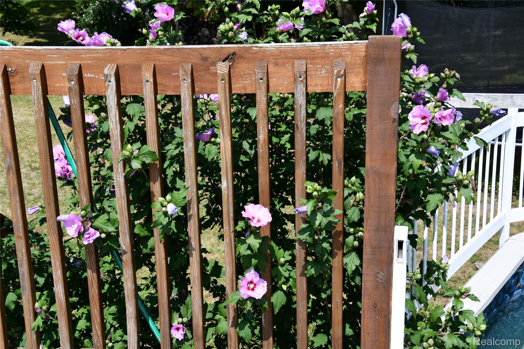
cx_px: 262
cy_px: 174
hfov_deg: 43.6
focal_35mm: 45
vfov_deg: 29.9
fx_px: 655
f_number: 8
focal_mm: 30
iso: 125
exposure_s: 1/250
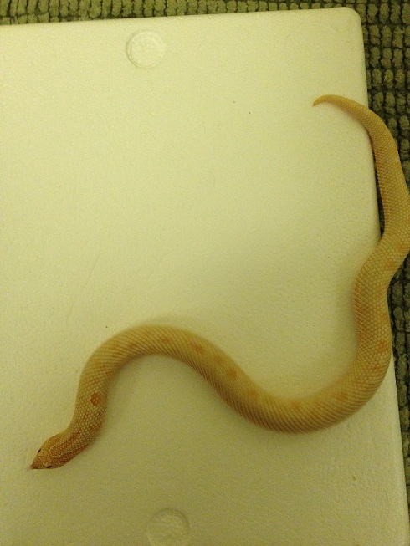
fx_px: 553
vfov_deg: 52.6
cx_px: 205
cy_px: 273
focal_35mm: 35
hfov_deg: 40.7
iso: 400
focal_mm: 4.28
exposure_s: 1/17
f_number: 2.4
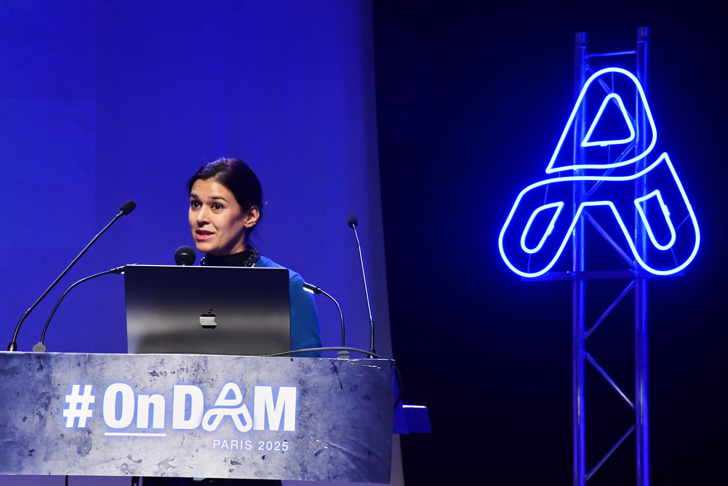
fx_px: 2426
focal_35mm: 120
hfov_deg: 17.1
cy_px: 243
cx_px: 364
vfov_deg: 11.4
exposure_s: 1/125
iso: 2500
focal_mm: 80
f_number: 8
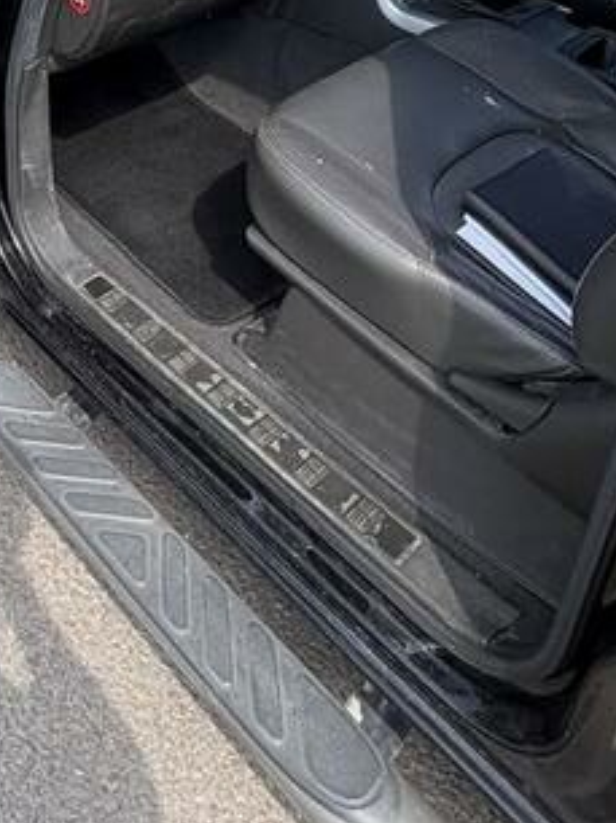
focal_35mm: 41
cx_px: -40
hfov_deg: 31.6
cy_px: -153
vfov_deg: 36.1
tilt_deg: -8.4
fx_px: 974
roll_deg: +1.5
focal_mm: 2.22
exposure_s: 1/418
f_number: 2.2
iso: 40
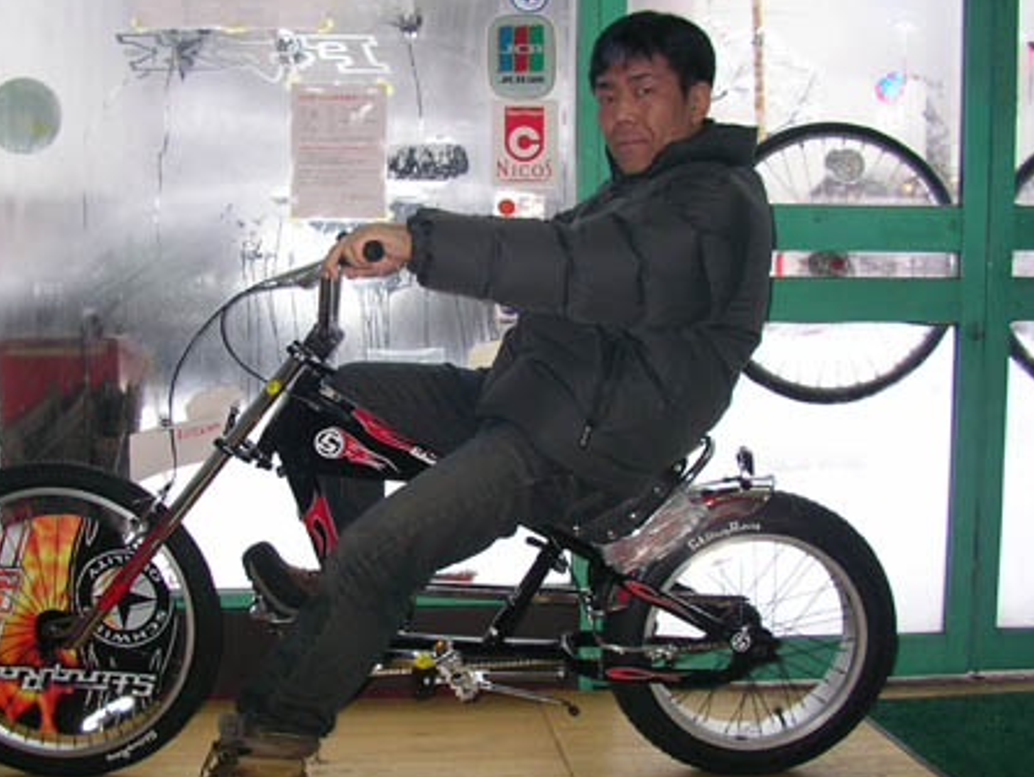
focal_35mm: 45
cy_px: 408
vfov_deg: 32.2
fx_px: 1345
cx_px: 441
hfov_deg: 41.9
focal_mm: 6
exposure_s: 1/54.8
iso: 94
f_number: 2.9
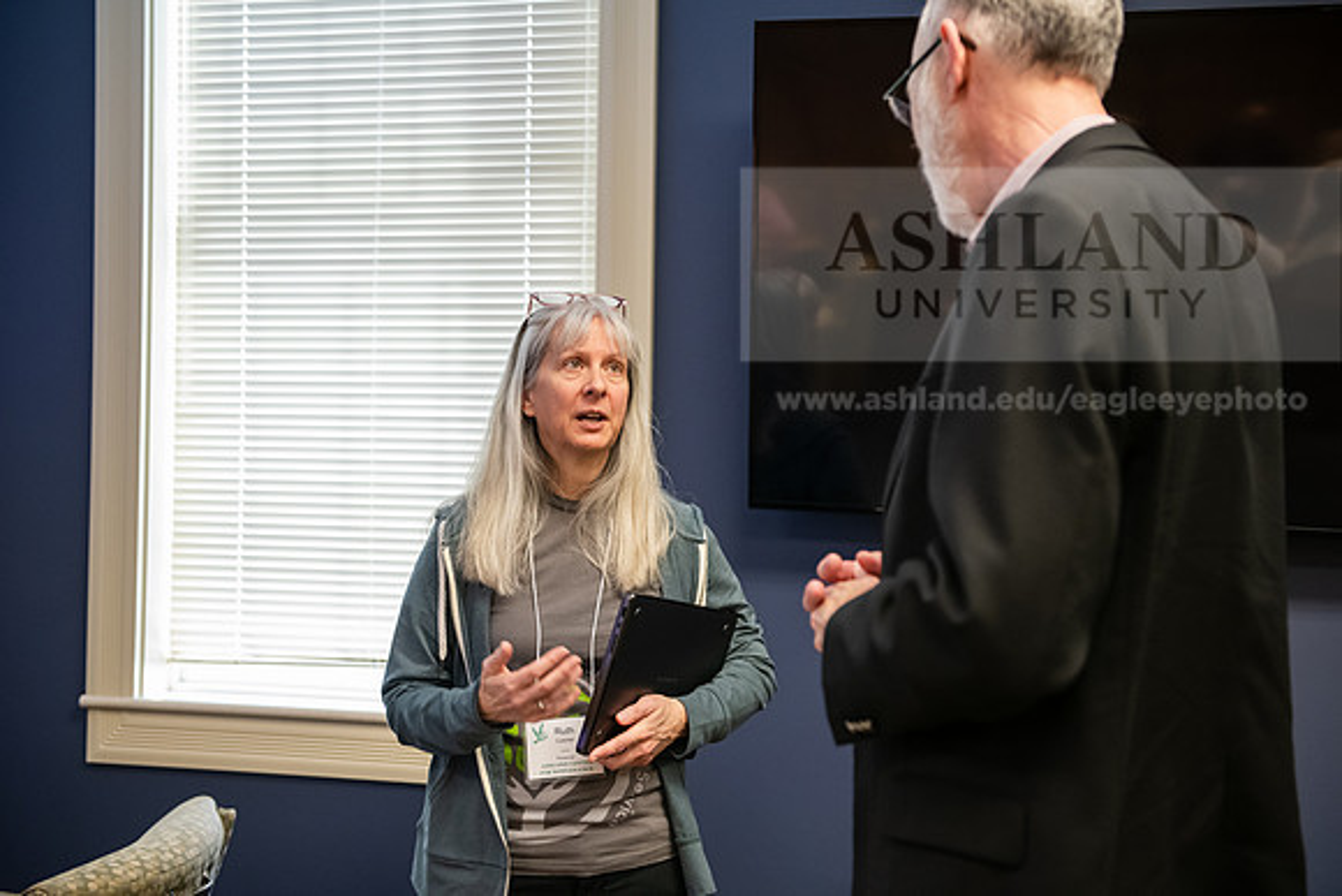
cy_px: 448
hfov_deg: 39.6
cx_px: 671
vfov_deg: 27.0
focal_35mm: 50
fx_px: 1864
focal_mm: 50
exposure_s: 1/160
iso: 1600
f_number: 3.2
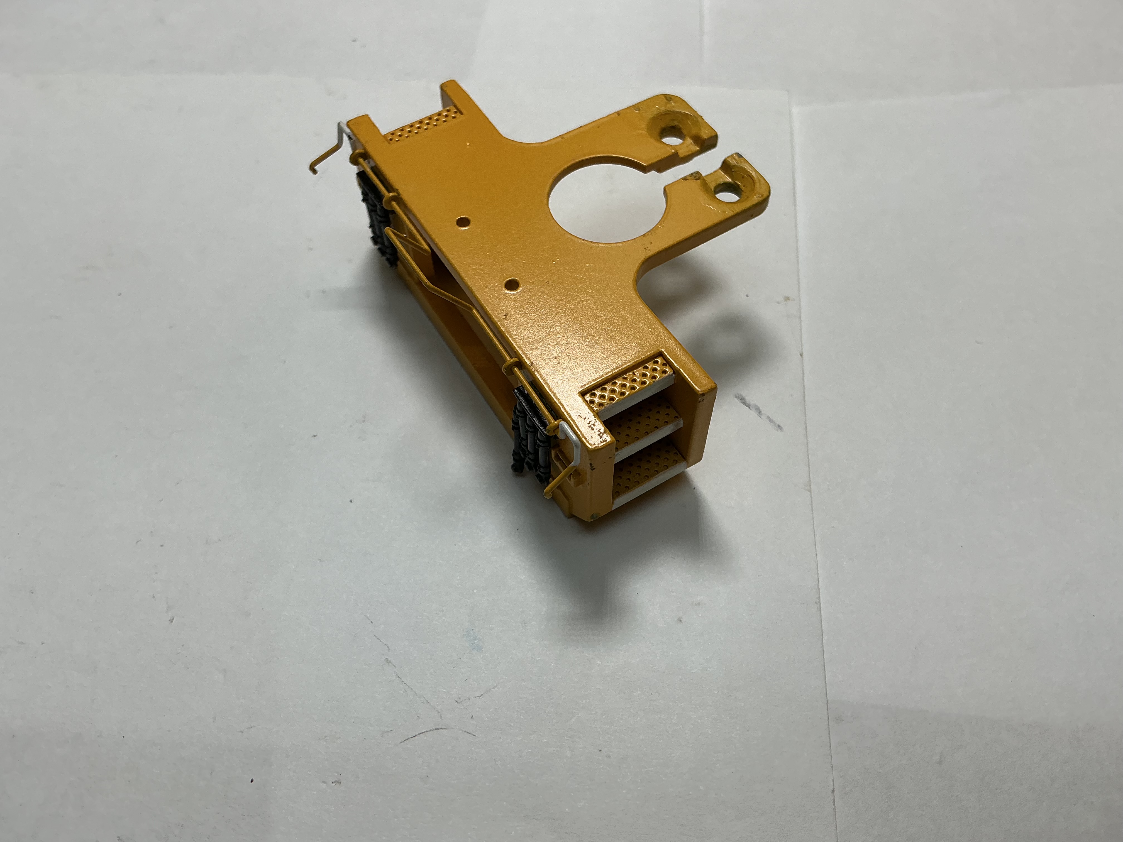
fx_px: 941
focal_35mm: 29
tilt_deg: -58.0
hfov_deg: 61.7
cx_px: 562
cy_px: 421
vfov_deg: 48.2
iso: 25
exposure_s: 1/270
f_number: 1.8
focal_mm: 3
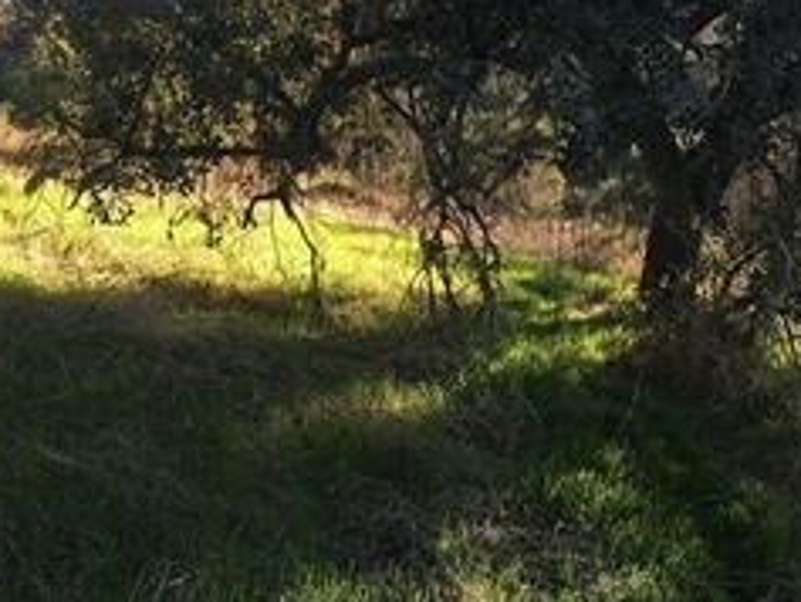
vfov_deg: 26.4
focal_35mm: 55
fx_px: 1273
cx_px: 338
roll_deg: +5.2
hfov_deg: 34.8
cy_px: 181
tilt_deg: +2.2
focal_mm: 4.15
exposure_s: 1/155
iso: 25
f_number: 2.2
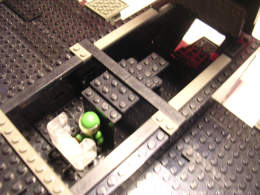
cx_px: 130
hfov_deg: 49.0
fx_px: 285
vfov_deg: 37.7
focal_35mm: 38
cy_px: 98
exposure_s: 1/3.5
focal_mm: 5.8
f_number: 2.8
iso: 148
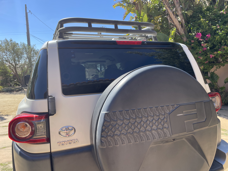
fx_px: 171
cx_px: 114
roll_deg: +1.9
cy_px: 86
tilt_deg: -4.8
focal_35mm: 26
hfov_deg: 67.3
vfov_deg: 53.1
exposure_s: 1/1033
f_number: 1.6
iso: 32
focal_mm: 4.2
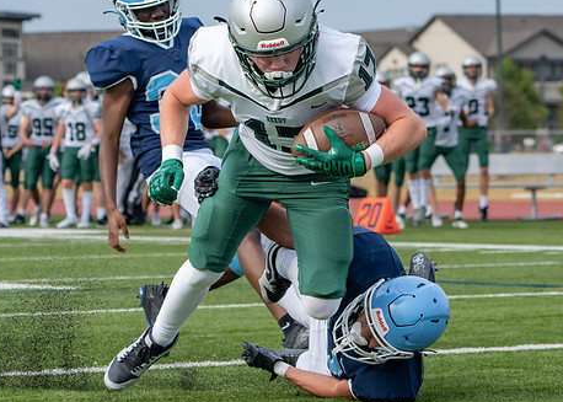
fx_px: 3453
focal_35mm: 216
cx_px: 307
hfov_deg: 9.3
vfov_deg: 6.7
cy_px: 62
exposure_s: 1/1250
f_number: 5.6
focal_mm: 100
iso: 320
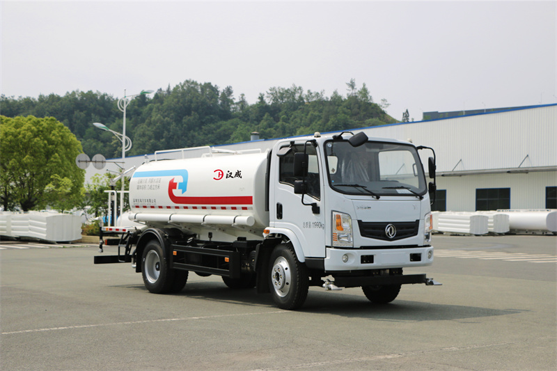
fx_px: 541
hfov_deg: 54.4
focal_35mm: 35
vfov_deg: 37.8
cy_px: 186
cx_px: 278
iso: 125
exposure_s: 1/800
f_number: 3.2
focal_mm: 35
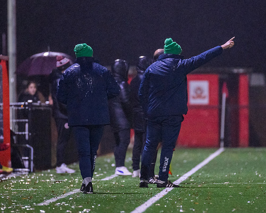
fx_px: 3967
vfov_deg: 3.1
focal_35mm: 504
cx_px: 141
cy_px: 109
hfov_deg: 3.8
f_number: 2.8
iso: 8000
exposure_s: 1/800
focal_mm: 270
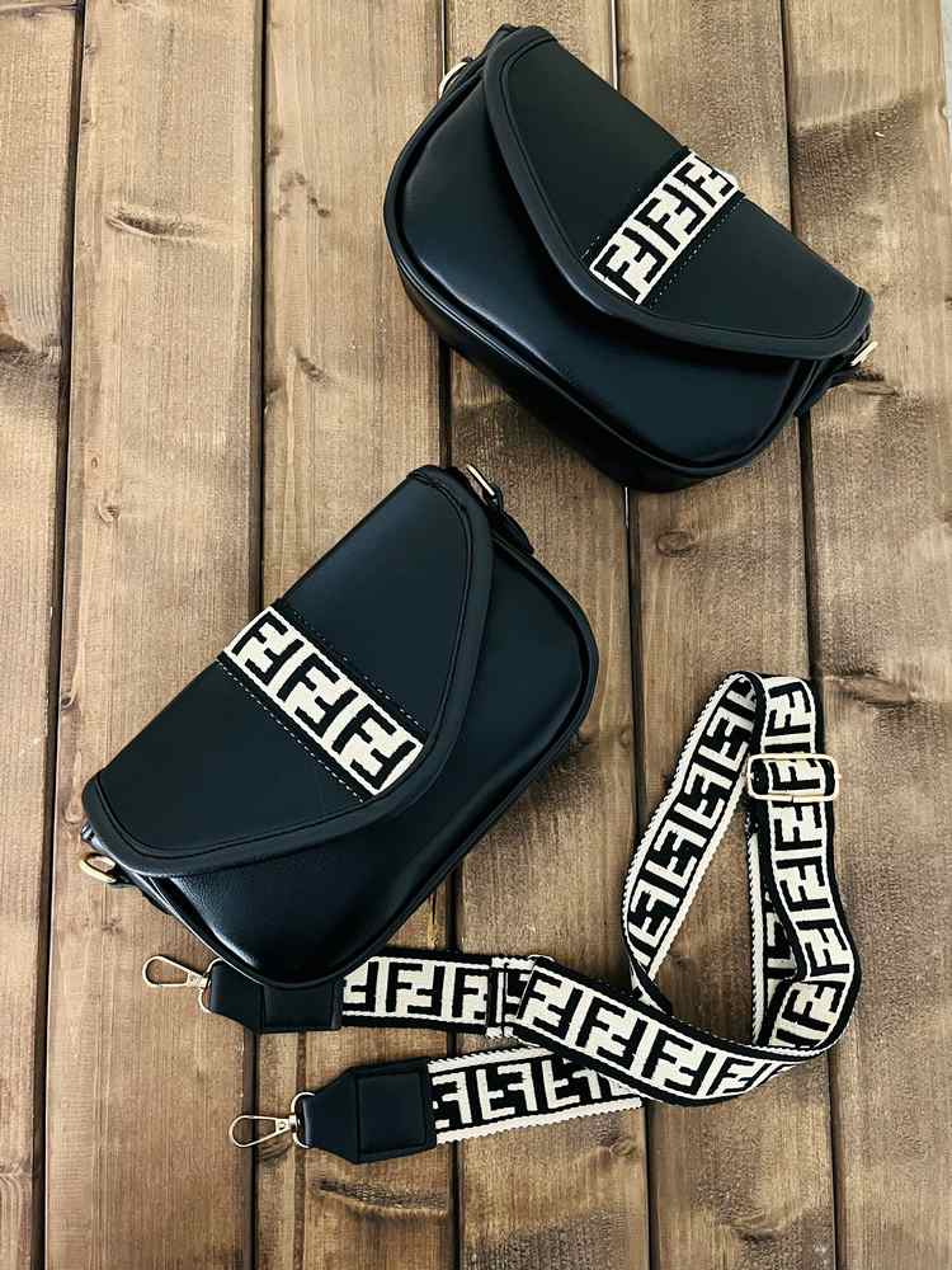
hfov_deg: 53.1
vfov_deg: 67.3
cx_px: 476
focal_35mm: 26
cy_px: 635
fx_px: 953
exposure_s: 1/25
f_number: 1.6
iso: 640
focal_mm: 5.1
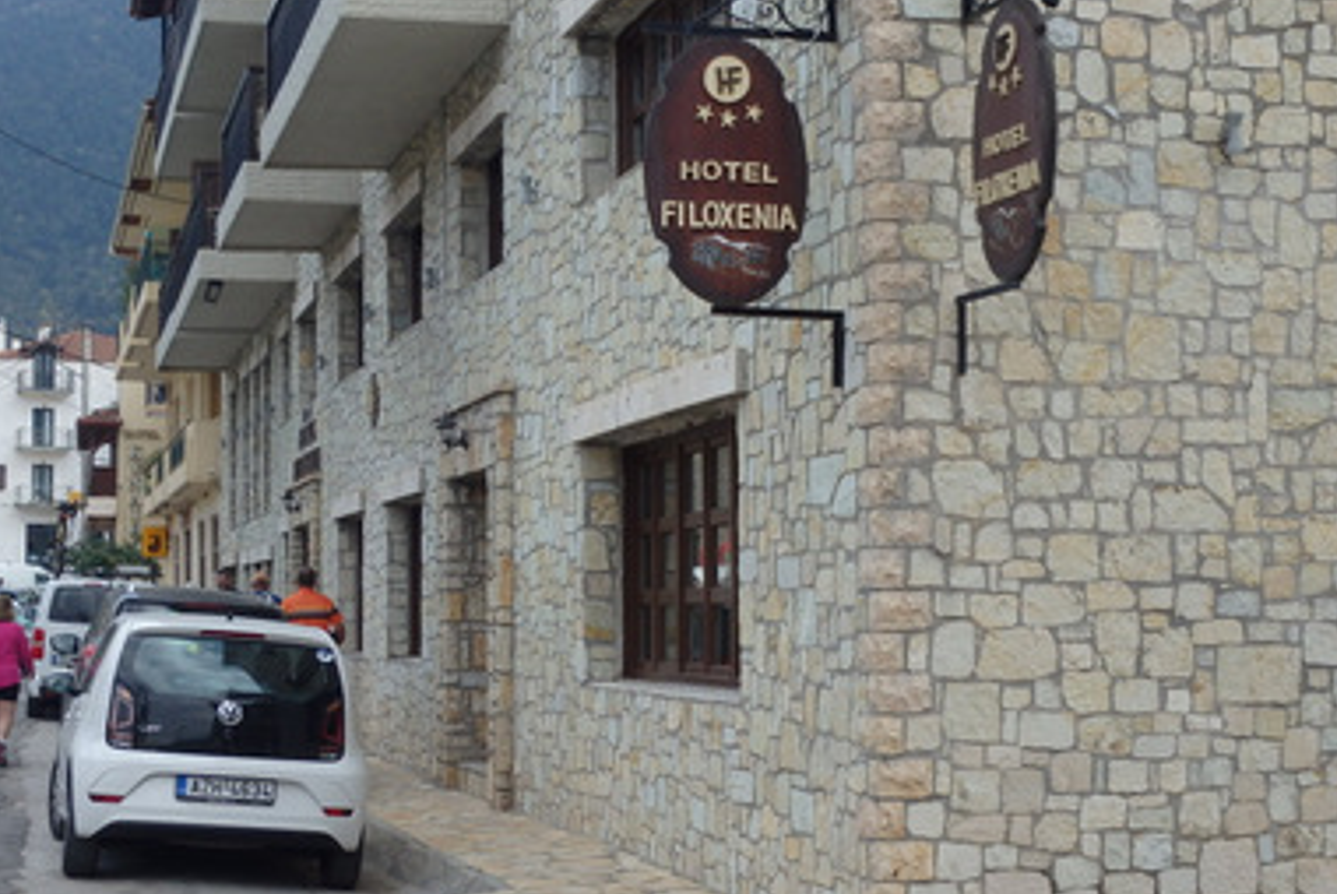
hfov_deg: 30.0
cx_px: 616
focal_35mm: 67
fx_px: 2490
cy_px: 498
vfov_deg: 20.3
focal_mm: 8.8
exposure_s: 1/320
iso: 125
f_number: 4.9
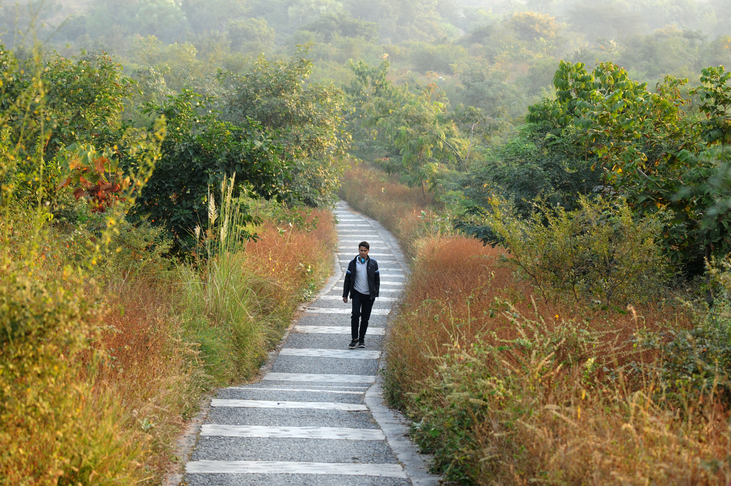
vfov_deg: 13.0
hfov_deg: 19.5
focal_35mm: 105
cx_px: 366
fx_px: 2129
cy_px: 243
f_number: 4
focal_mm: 70
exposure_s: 1/160
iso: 200
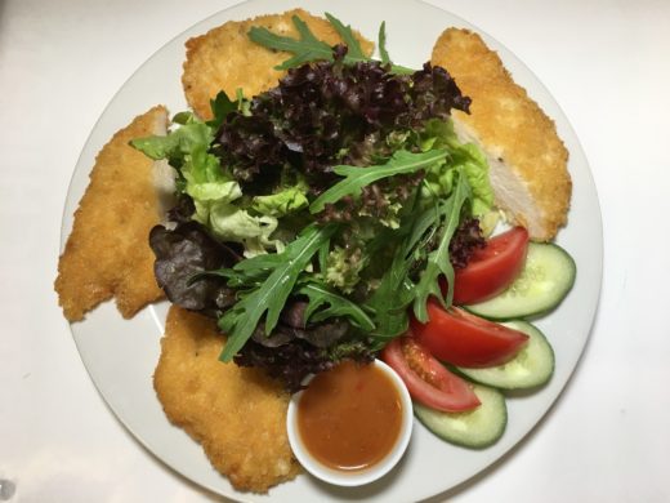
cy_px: 252
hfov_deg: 61.7
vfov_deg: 48.2
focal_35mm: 29
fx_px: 561
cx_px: 335
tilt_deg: -77.7
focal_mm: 4.15
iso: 32
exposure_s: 1/33
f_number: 2.2
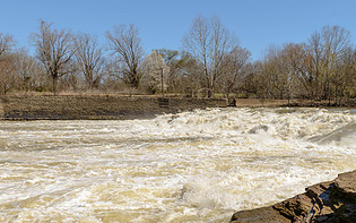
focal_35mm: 46
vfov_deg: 27.3
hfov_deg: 41.9
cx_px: 276
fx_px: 446
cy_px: 188
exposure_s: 1/200
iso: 100
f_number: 10
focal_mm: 24
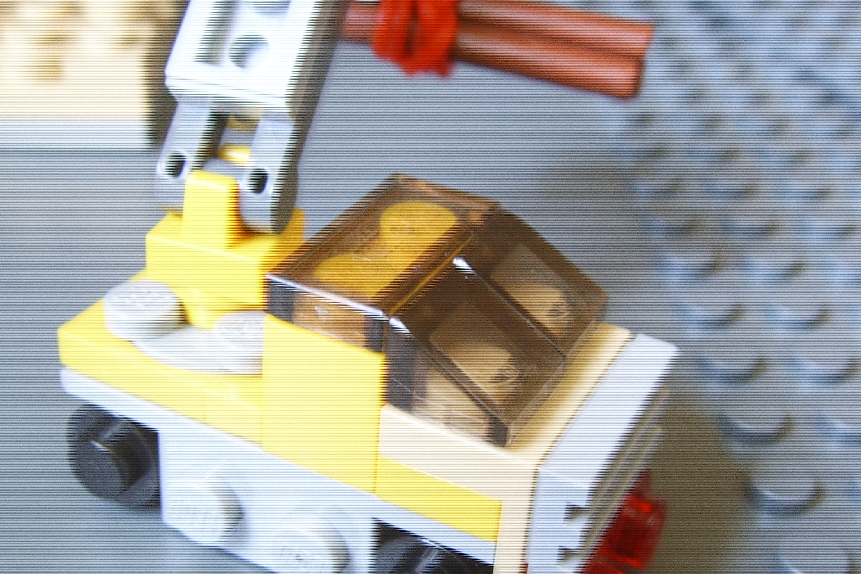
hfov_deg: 39.6
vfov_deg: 27.0
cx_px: 434
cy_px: 326
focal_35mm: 50
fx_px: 1196
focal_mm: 6.6
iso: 63
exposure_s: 1/2
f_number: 3.5
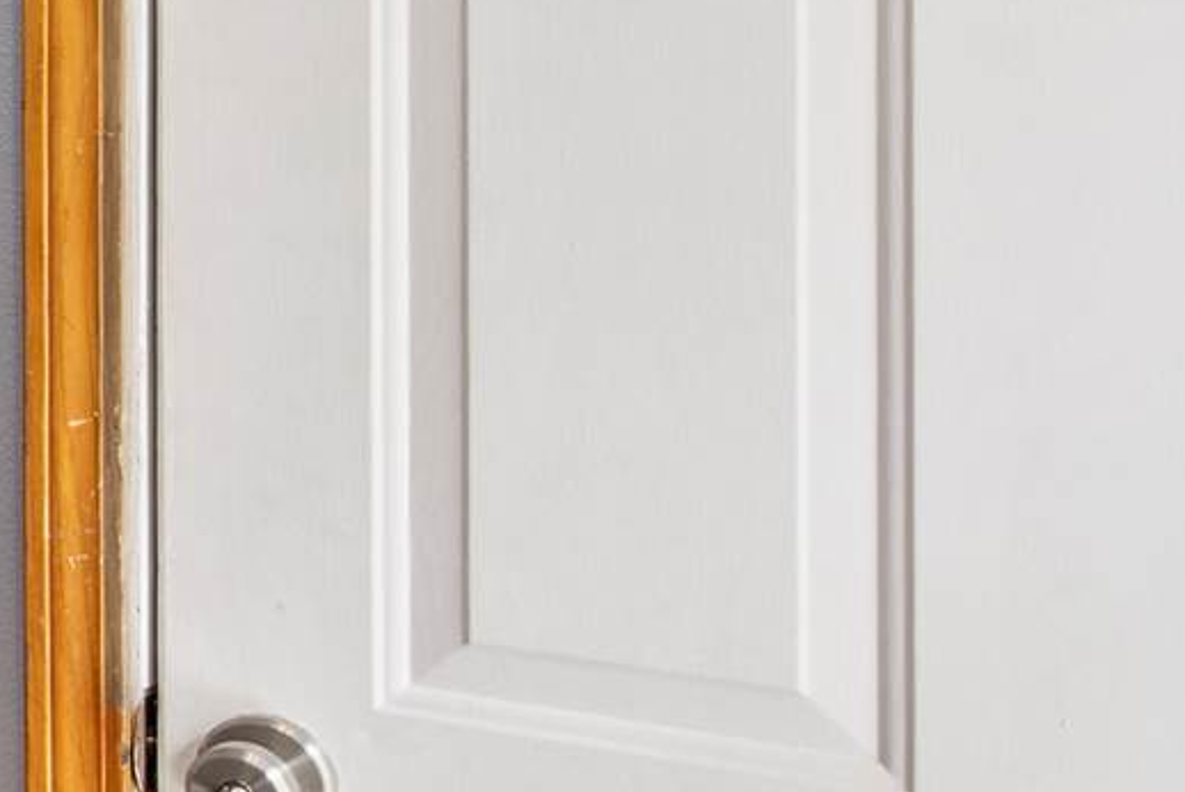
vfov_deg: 16.2
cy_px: 62
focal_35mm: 83
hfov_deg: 16.4
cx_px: -1379
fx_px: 2733
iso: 100
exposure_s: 1
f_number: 8
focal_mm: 14
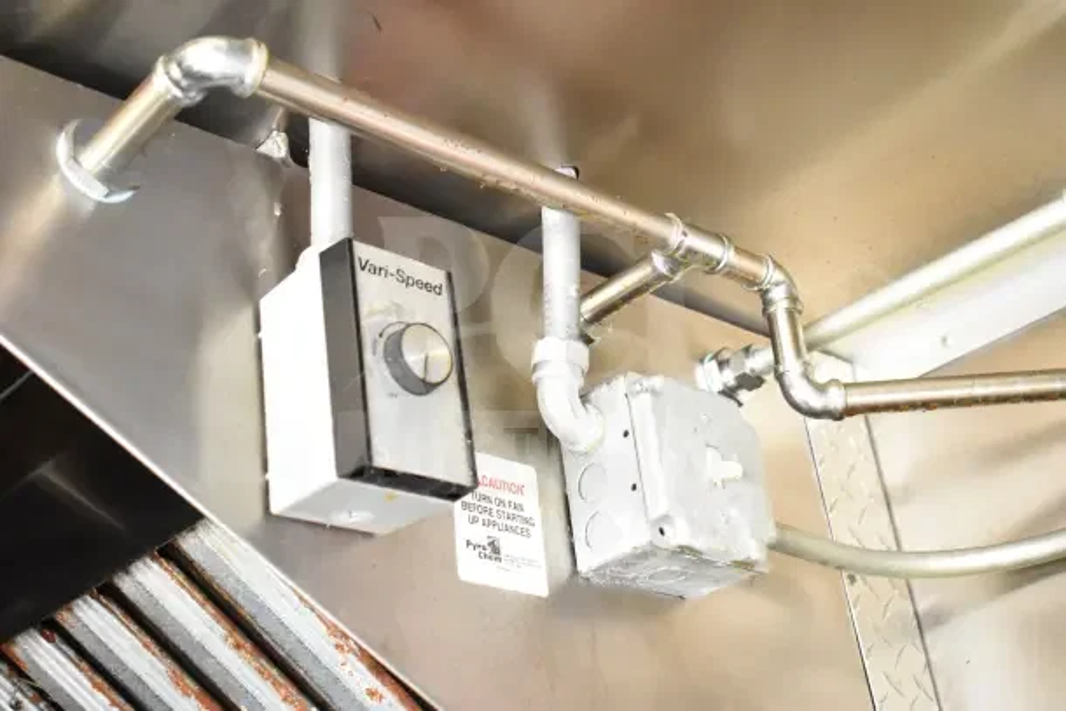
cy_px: 356
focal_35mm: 48
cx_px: 533
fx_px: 1422
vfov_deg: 28.1
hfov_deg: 41.1
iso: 6400
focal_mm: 32
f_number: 5
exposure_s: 1/100
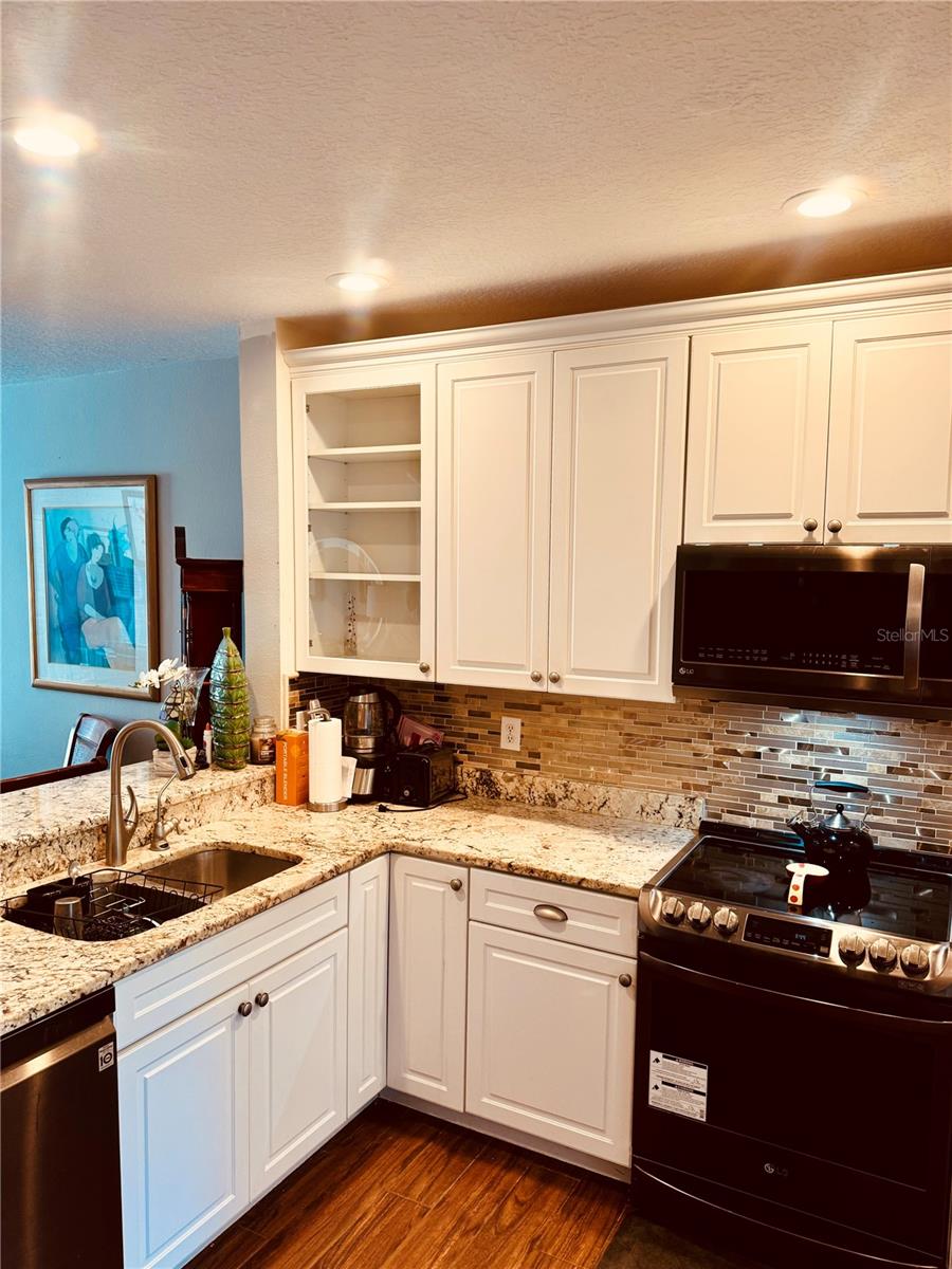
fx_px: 880
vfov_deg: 71.6
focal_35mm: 24
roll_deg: -1.8
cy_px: 634
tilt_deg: -4.1
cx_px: 476
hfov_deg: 56.8
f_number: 1.78
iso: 100
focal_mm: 6.86
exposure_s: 1/60
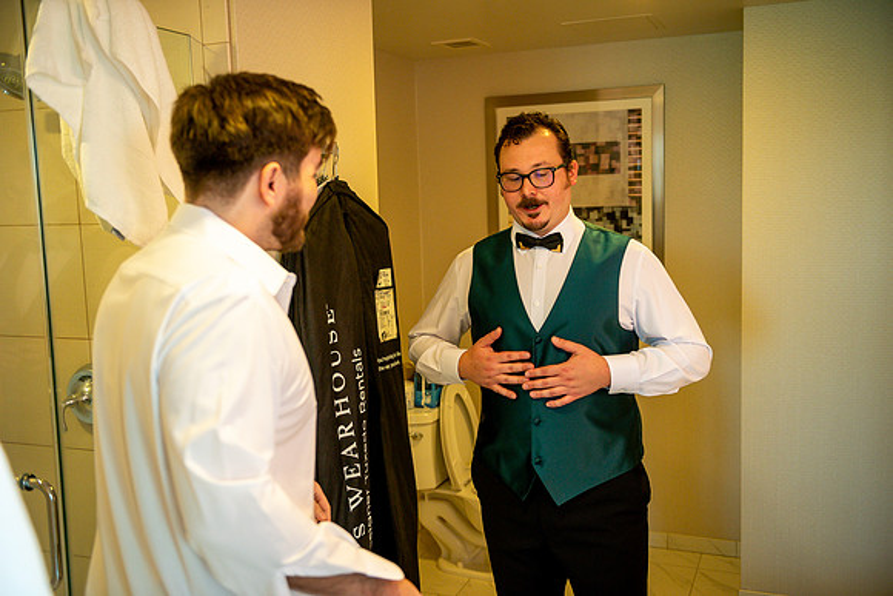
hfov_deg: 53.1
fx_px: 893
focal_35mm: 36
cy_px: 298
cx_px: 446
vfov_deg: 36.9
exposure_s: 1/125
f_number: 2.8
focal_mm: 36
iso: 1250
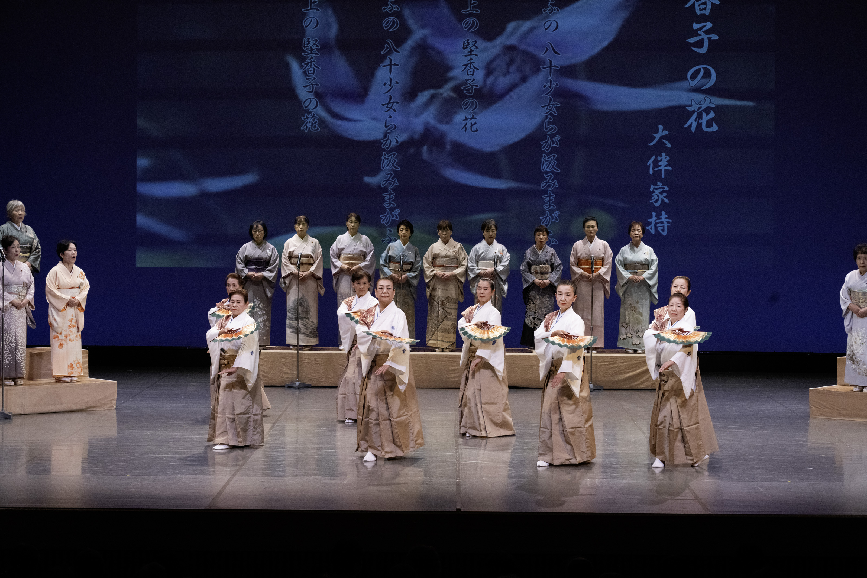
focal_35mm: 85
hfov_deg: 23.8
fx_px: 2054
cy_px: 289
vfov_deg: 16.0
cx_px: 434
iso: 4000
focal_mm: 85.3
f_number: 8
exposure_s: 1/160
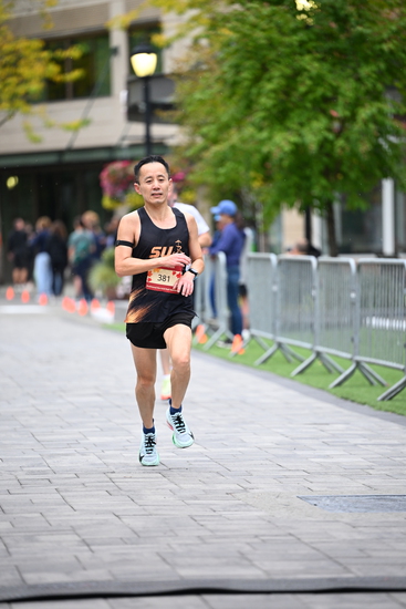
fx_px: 2958
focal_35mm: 175
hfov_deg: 7.9
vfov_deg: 11.7
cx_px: 203
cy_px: 304
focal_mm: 175
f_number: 2.8
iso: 1250
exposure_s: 1/1250
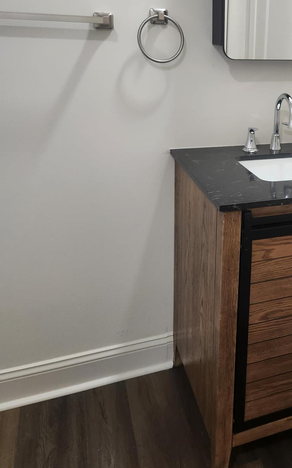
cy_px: 149
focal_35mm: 35
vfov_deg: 54.0
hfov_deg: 34.7
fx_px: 446
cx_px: 250
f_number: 1.8
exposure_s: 1/120
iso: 200
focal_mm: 5.4
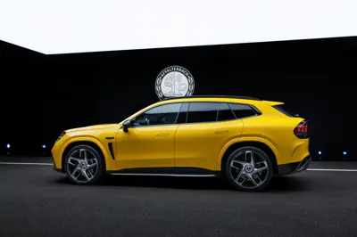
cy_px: 118
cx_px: 178
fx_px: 337
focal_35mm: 34
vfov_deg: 38.8
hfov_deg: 55.8
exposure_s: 1/8
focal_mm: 34
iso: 100
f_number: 8
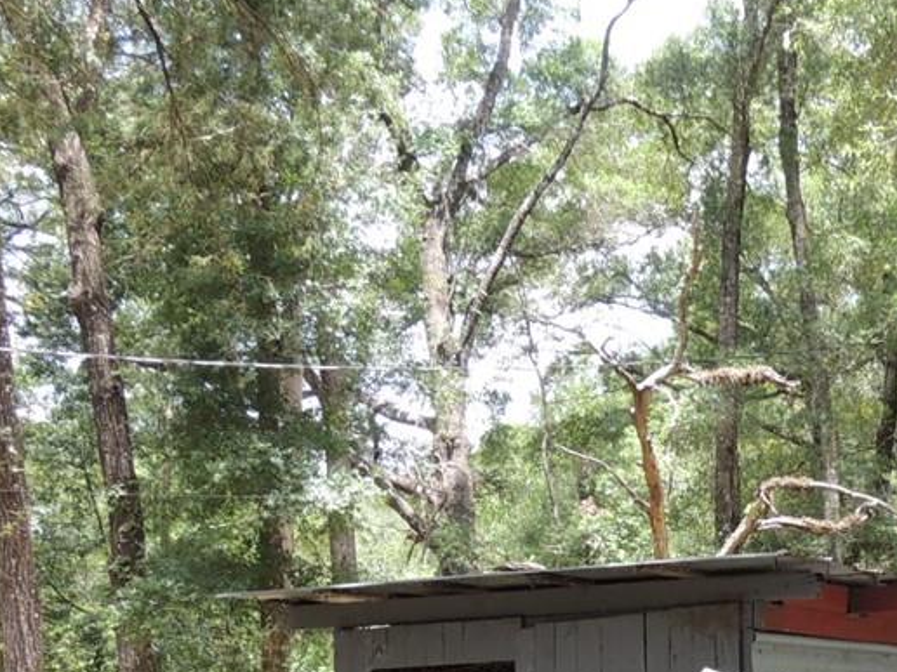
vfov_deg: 15.3
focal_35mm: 93
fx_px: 2410
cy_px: 807
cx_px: 748
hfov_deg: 20.8
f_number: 3.1
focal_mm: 5.3
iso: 100
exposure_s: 1/125
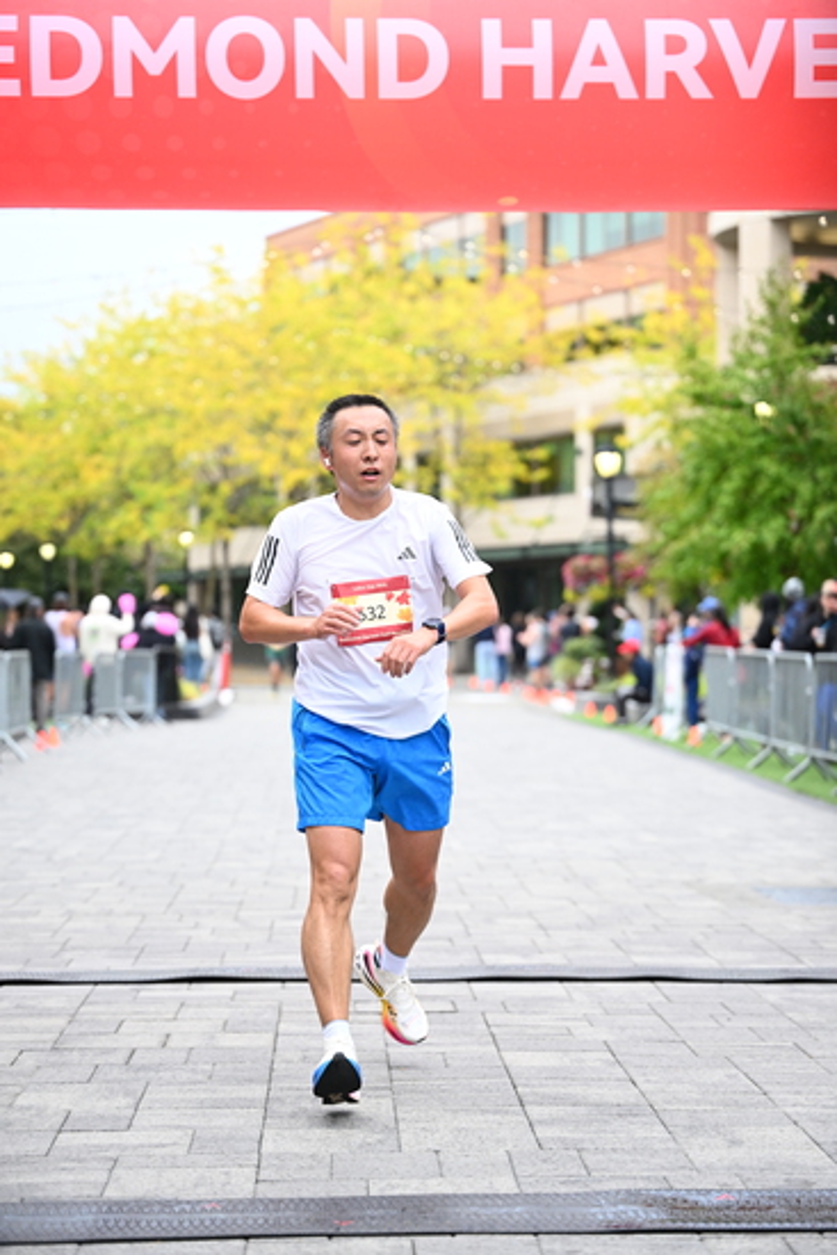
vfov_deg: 24.8
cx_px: 418
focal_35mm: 82
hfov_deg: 16.7
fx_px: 2858
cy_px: 628
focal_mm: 82
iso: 1250
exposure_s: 1/1600
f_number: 2.8
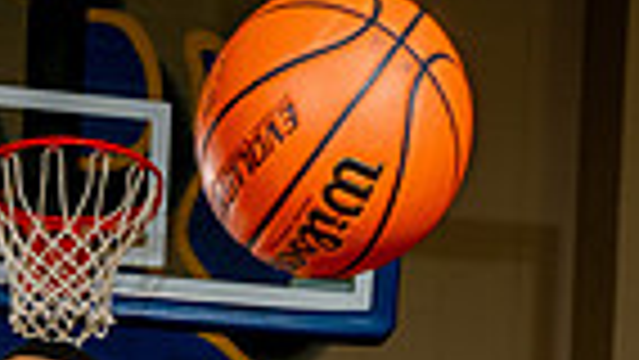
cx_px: 81
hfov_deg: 16.8
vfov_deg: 8.5
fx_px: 2136
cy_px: 968
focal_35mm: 126
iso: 160
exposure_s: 1/250
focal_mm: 38
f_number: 4
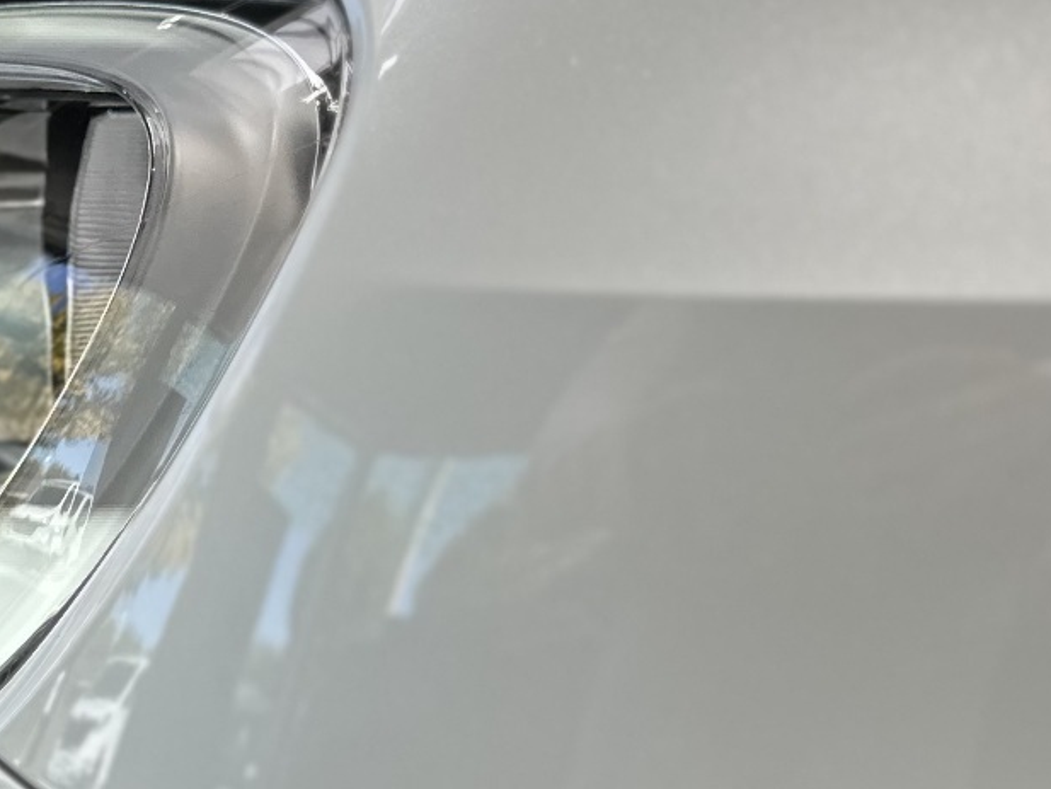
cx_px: 17
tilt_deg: -20.8
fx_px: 2126
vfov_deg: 20.9
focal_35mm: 70
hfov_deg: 26.4
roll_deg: +1.9
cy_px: 549
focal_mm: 6.86
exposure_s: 1/570
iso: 80
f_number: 1.78
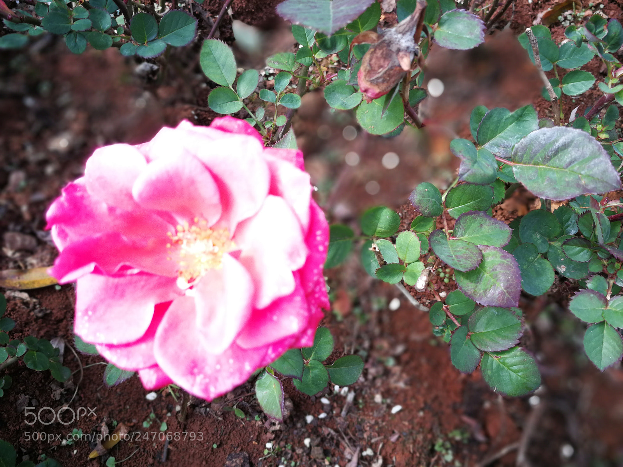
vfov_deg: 51.4
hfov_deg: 65.3
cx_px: 312
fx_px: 486
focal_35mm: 27
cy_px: 234
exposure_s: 1/100
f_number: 4
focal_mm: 3.95
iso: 50
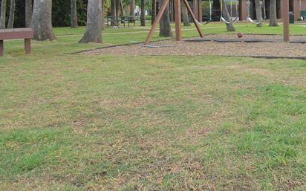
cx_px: 252
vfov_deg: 31.3
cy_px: 4
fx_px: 317
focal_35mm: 38
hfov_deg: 48.2
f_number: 6.3
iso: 200
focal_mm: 10
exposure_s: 1/60
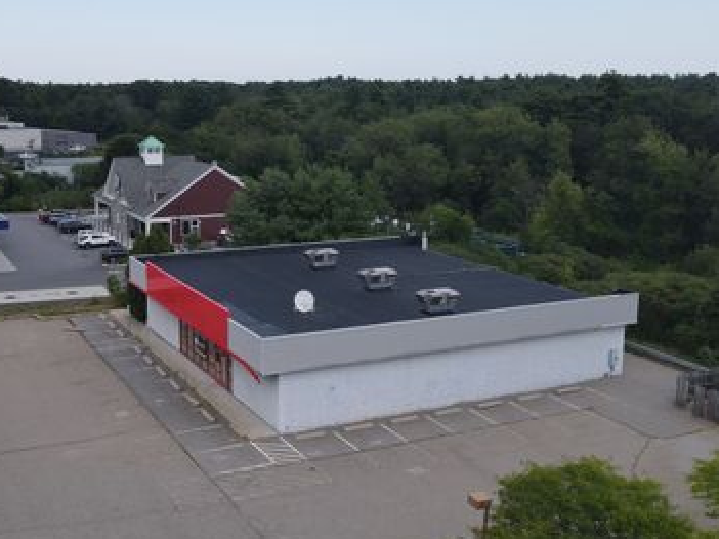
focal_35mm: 41
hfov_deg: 45.6
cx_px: 291
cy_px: 258
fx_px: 851
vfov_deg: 35.1
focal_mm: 4.5
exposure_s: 1/500
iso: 100
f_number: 2.8
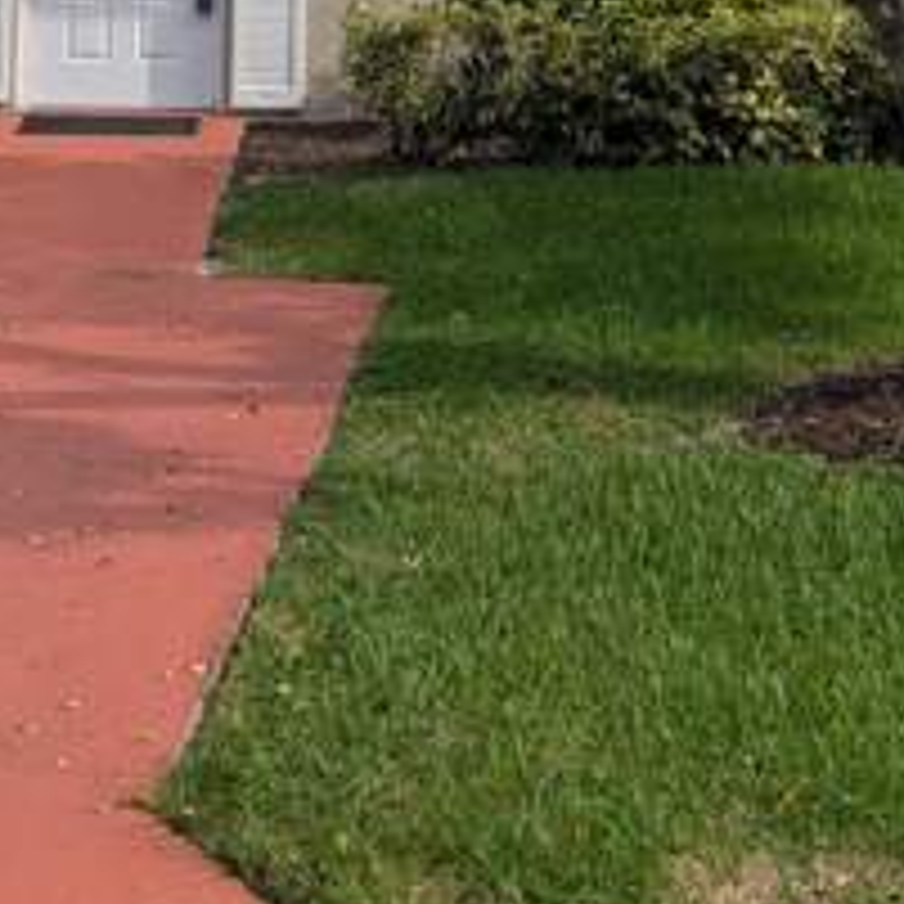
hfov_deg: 19.7
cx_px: 346
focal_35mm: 88
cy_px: -211
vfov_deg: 18.6
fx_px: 2600
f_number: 1.89
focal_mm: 5.43
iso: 45
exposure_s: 1/1513
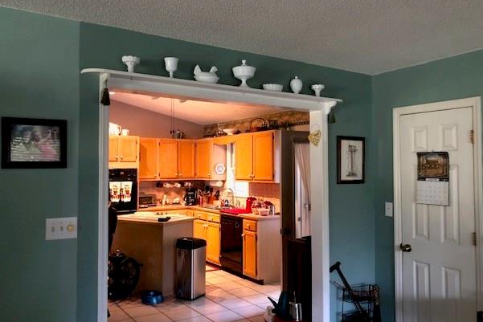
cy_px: 162
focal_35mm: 31
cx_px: 244
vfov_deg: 42.3
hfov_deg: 60.3
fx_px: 416
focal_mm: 4
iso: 100
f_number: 1.8
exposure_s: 1/12
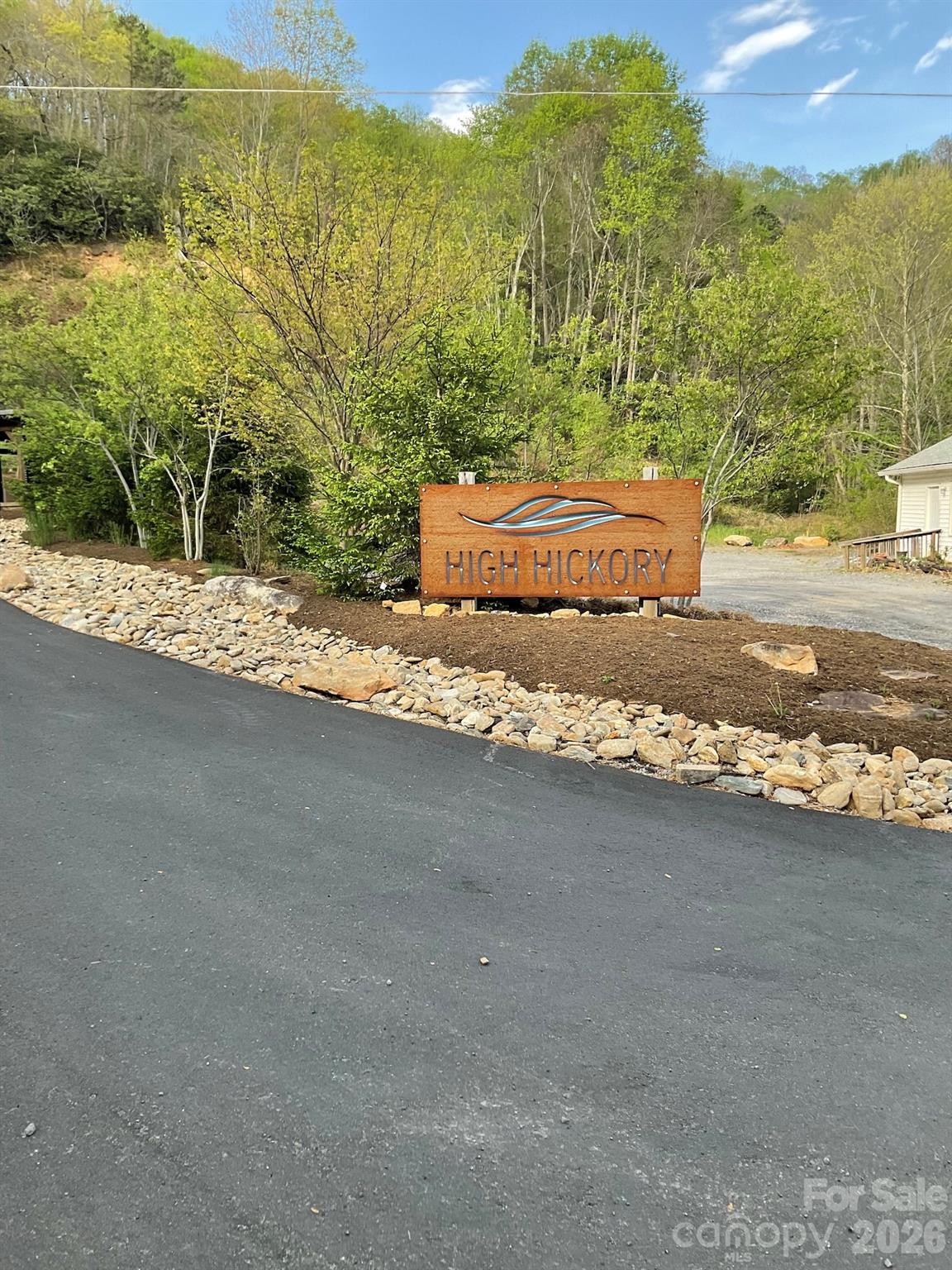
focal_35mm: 29
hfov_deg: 48.2
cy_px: 635
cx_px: 476
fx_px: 1063
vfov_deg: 61.7
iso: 16
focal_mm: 3
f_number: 1.8
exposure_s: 1/163
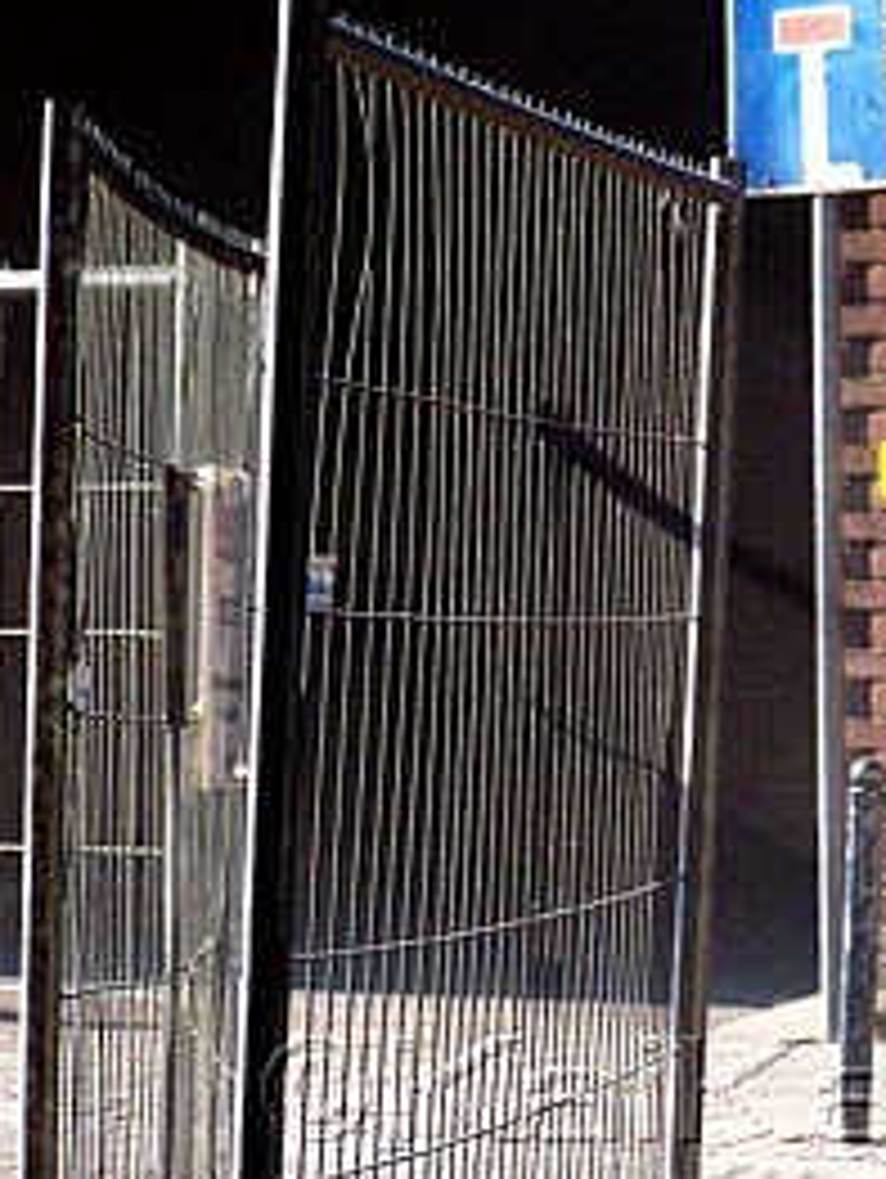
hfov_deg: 4.9
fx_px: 10324
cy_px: 531
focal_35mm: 303
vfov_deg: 6.5
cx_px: 792
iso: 400
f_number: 3.2
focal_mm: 26.4
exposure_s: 1/1000
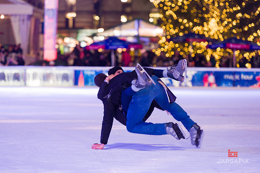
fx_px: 1119
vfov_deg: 8.8
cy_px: 86
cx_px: 130
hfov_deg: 13.3
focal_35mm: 155
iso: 2000
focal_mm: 155
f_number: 3.2
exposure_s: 1/200
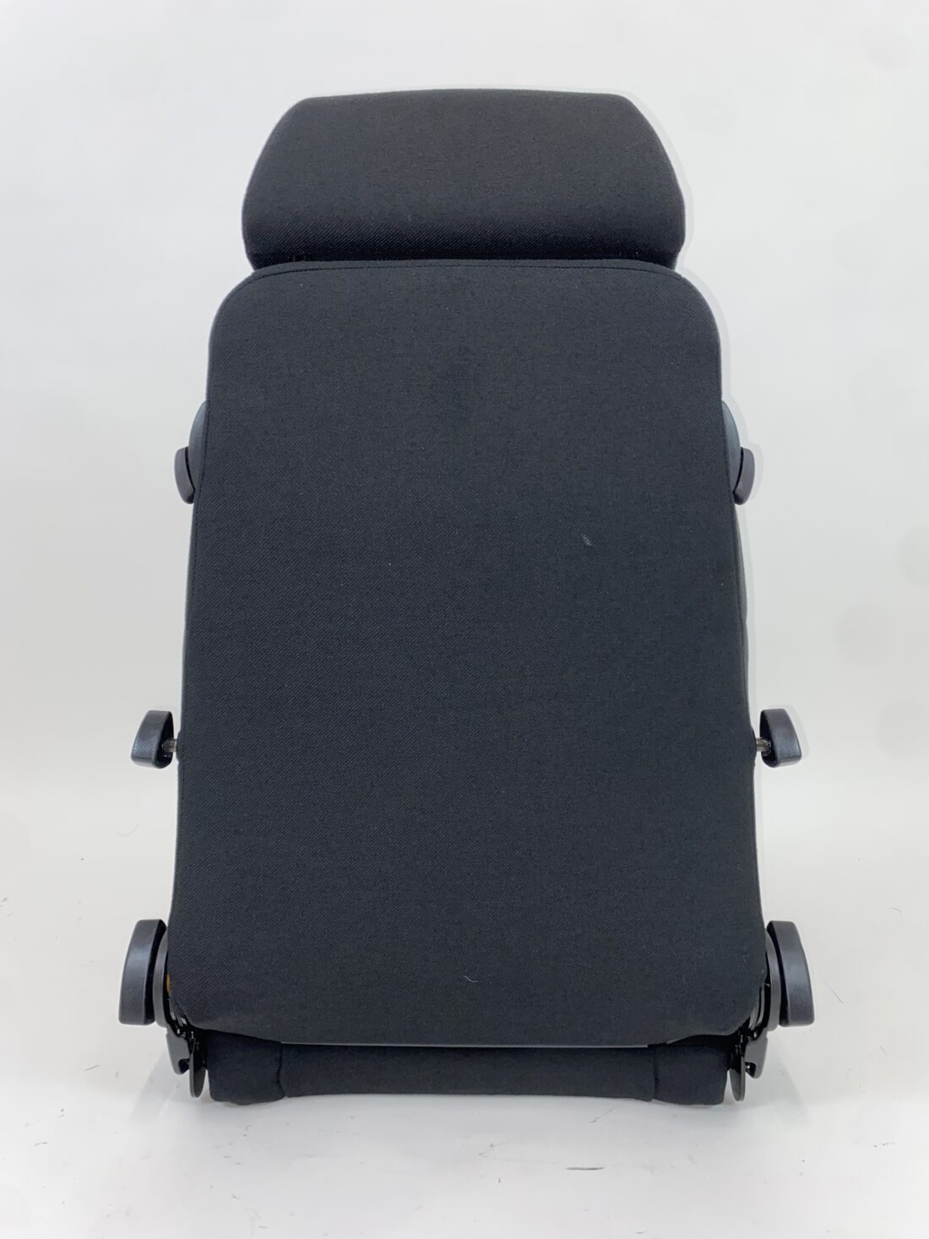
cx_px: 464
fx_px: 930
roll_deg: -1.0
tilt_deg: -5.4
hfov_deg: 53.1
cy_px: 620
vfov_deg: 67.3
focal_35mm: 26
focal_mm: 4.25
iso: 32
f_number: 1.8
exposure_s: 1/32
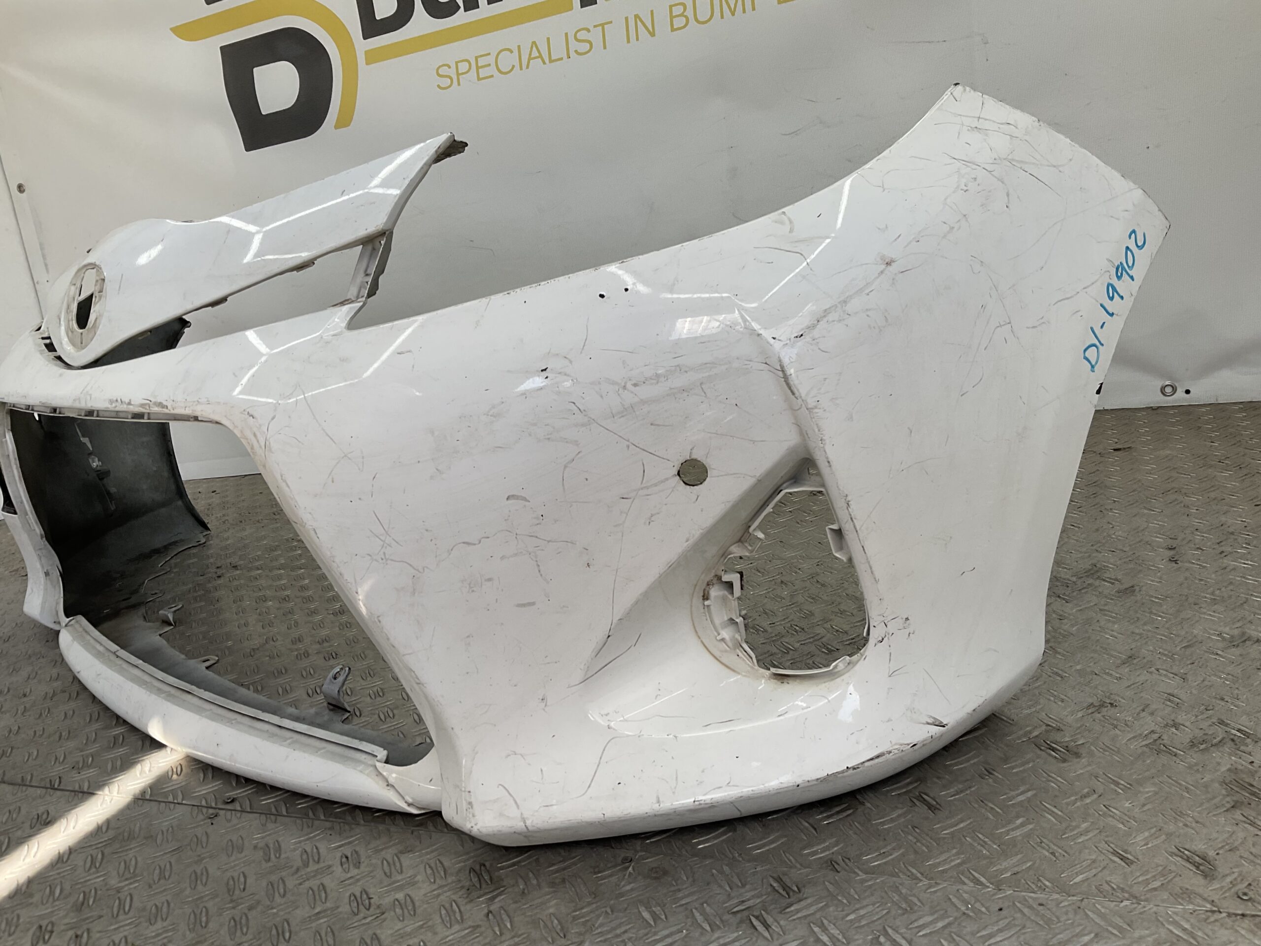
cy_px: 473
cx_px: 630
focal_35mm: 29
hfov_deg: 61.7
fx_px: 1056
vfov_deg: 48.2
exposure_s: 1/284
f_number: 1.8
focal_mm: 3
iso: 16
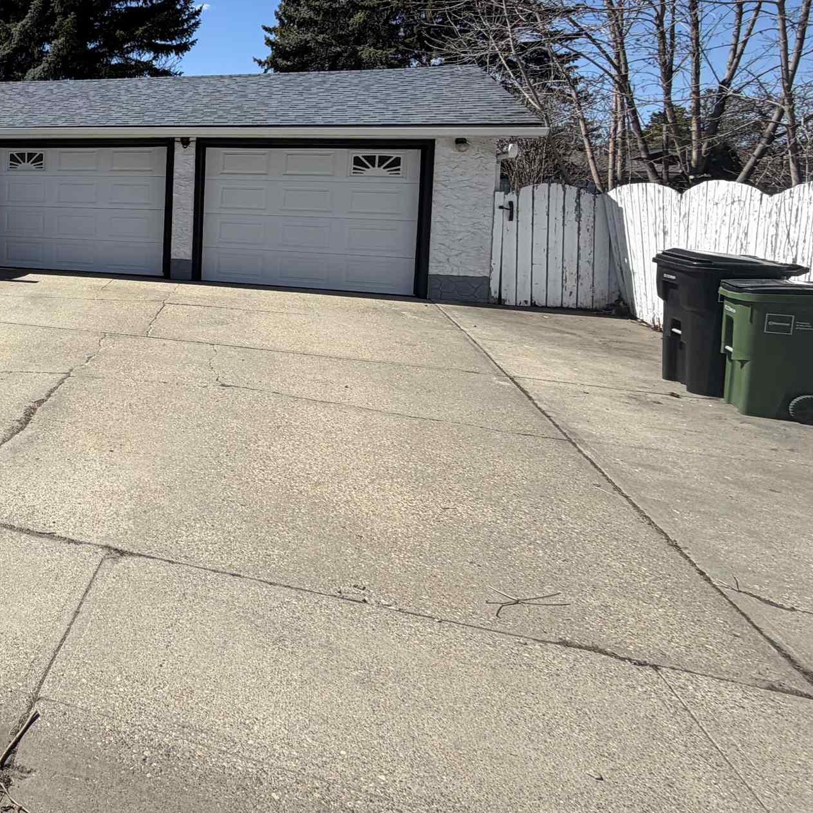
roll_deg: -1.4
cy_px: 227
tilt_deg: -2.1
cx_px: -71
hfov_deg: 42.9
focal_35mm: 30
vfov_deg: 52.2
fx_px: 797
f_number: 2.2
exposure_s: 1/901
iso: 20
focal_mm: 2.22
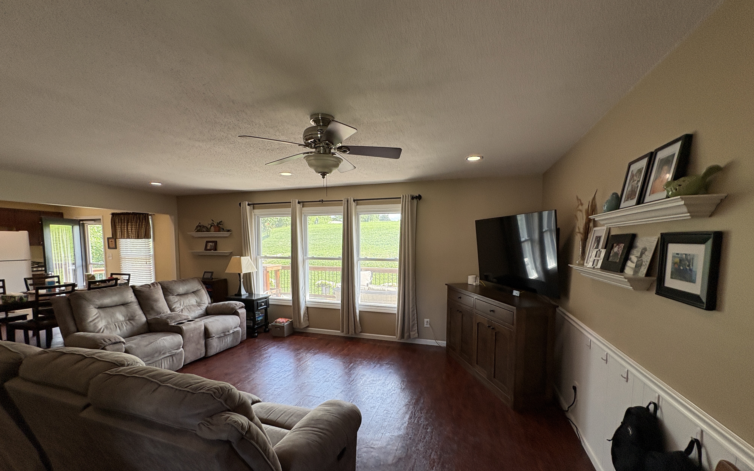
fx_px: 308
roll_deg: +0.0
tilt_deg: -6.1
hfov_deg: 101.5
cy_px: 266
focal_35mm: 15
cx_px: 377
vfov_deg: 74.4
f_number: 2.2
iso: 100
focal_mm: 2.22
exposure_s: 1/120
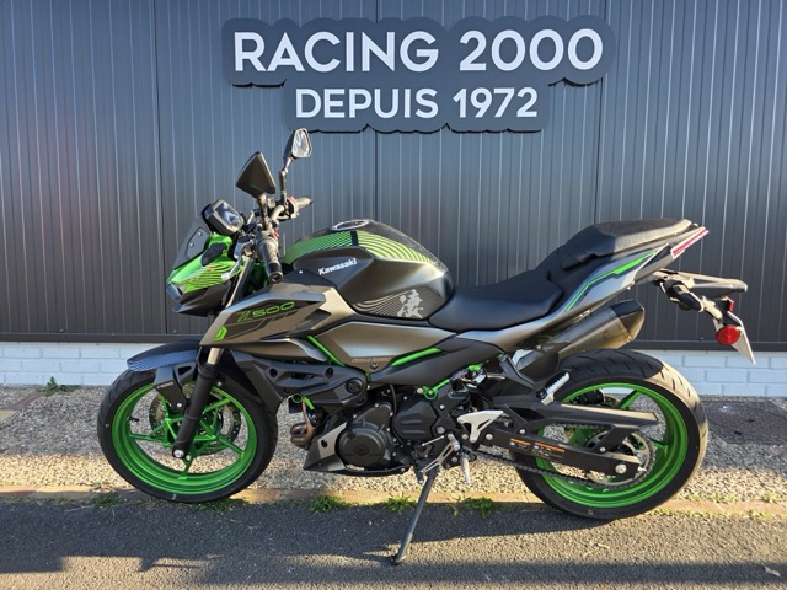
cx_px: 394
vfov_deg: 58.9
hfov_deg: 73.9
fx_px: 523
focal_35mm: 23
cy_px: 295
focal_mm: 6.3
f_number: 1.7
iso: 50
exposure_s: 1/359
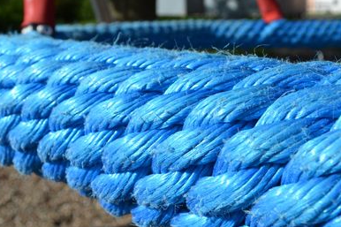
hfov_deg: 46.2
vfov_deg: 31.9
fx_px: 398
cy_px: 111
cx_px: 199
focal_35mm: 42
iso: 100
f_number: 8
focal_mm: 18
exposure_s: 1/400
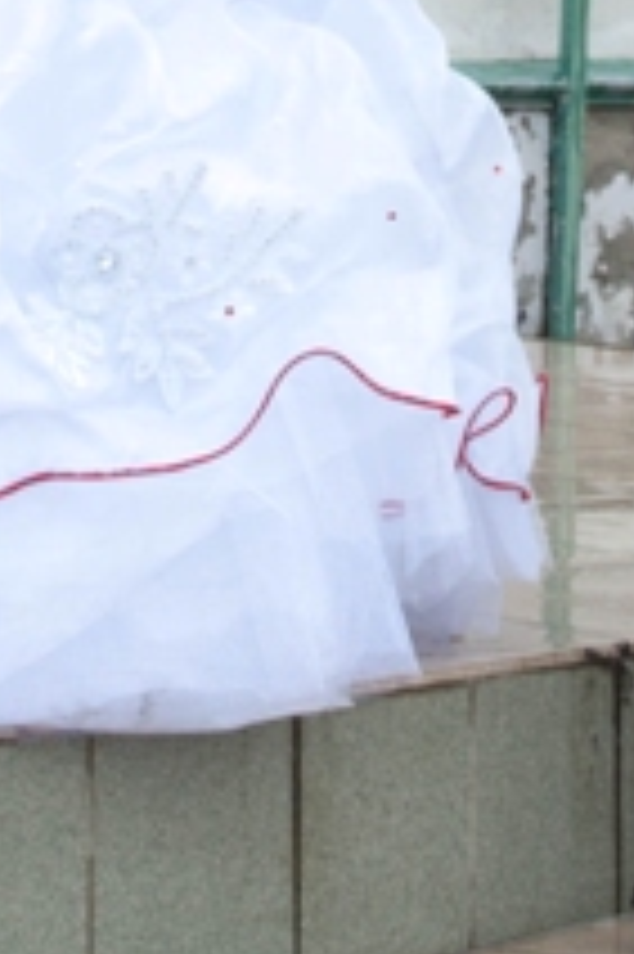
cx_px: 405
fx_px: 5371
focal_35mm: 203
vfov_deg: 9.8
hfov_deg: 6.8
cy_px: -598
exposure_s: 1/200
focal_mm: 28
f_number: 10
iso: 400
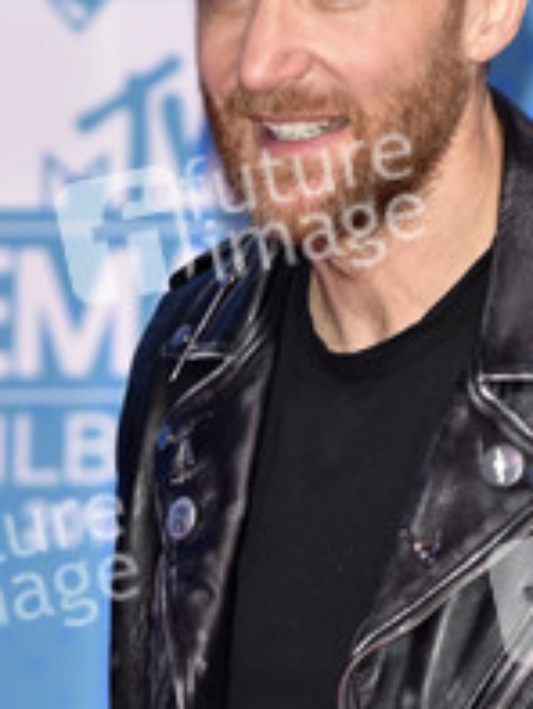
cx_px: 346
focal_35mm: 390
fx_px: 7998
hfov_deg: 3.8
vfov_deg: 5.1
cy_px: 399
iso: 2000
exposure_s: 1/250
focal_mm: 200
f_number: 4.5
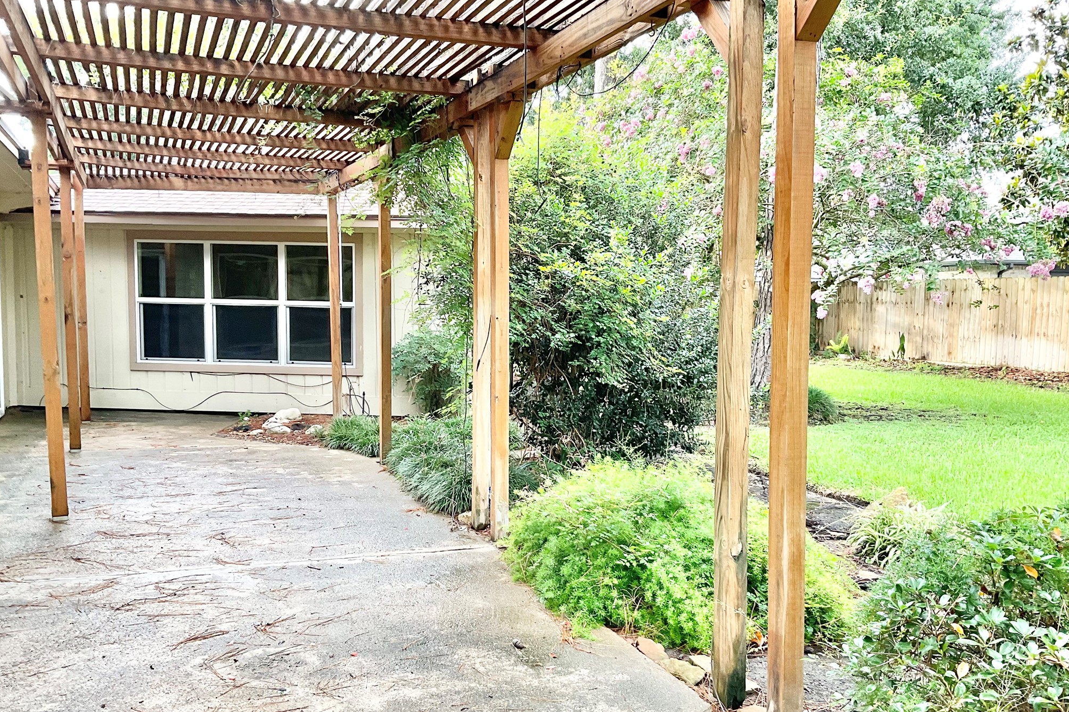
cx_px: 521
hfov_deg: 60.3
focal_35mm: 31
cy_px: 392
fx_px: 920
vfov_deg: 42.3
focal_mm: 3
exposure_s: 1/122
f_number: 1.8
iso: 64
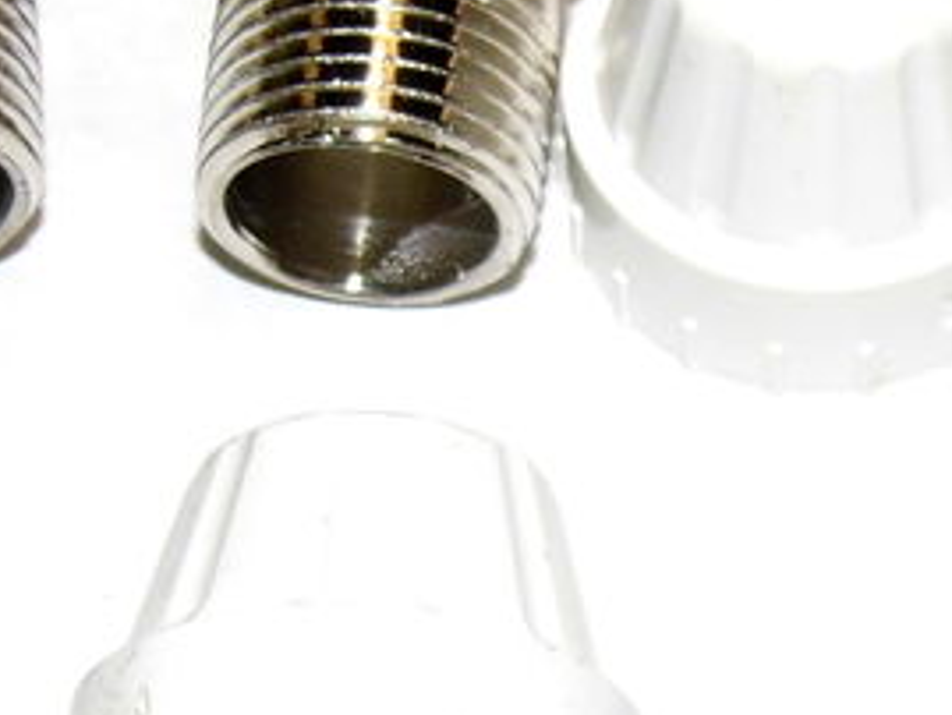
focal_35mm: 160
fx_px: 4402
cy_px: 563
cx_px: 740
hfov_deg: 12.3
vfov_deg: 9.3
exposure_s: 1/60
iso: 100
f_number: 3.5
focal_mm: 7.7
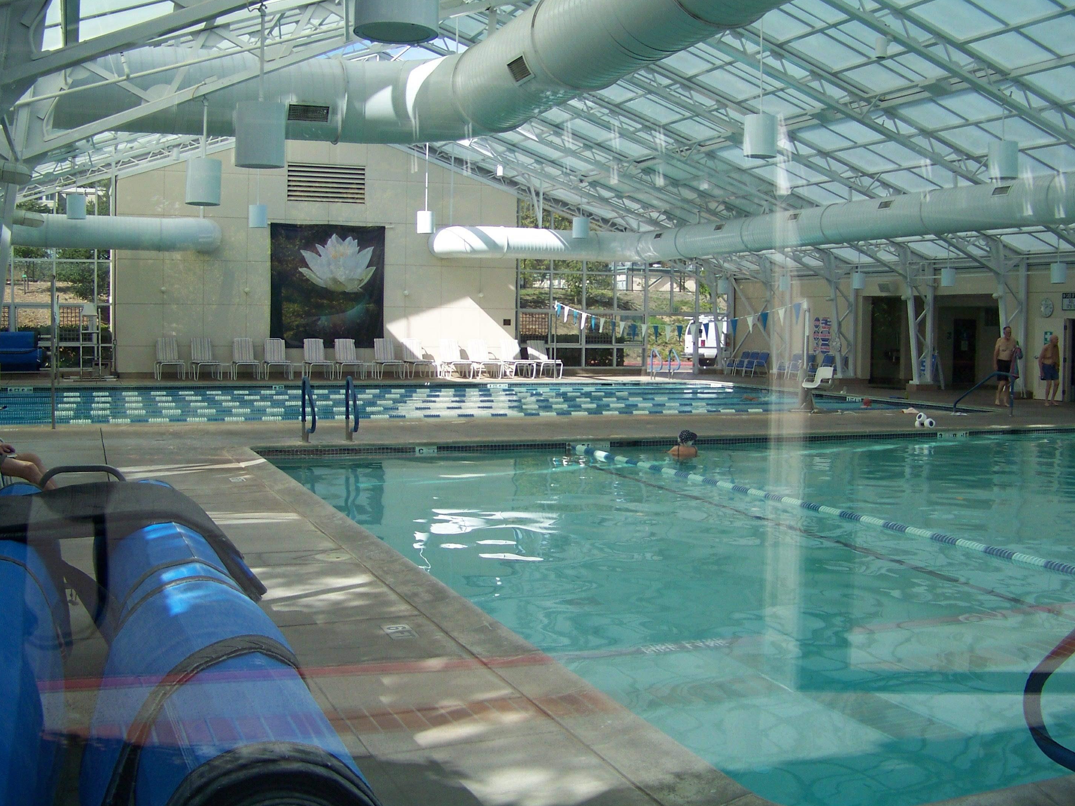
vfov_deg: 36.8
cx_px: 569
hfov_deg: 47.8
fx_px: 1211
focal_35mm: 39
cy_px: 399
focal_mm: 5.85
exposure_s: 1/500
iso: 64
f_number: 2.8
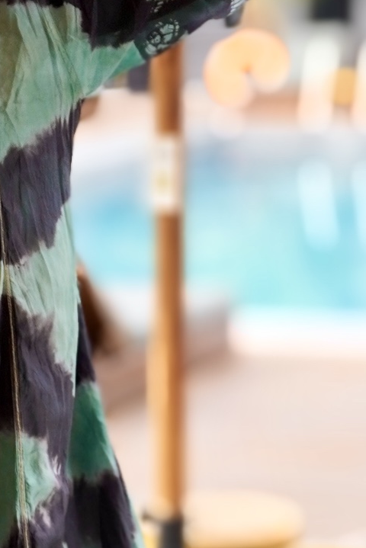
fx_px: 2358
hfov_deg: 8.9
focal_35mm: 155
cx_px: 82
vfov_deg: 13.2
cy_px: 453
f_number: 4.5
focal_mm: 29
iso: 400
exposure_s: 1/160
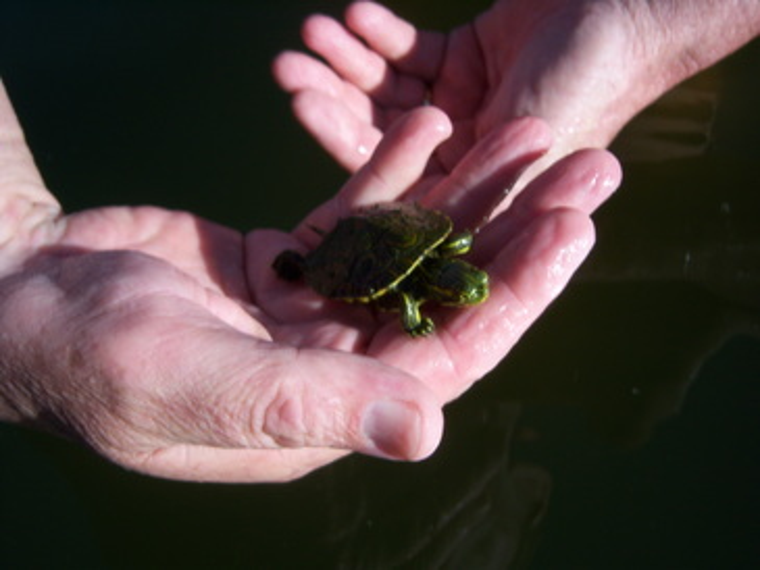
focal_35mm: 36
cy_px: 285
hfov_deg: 51.3
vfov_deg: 39.7
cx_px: 380
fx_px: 791
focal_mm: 7.5
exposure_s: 1/500
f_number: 4.8
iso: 80
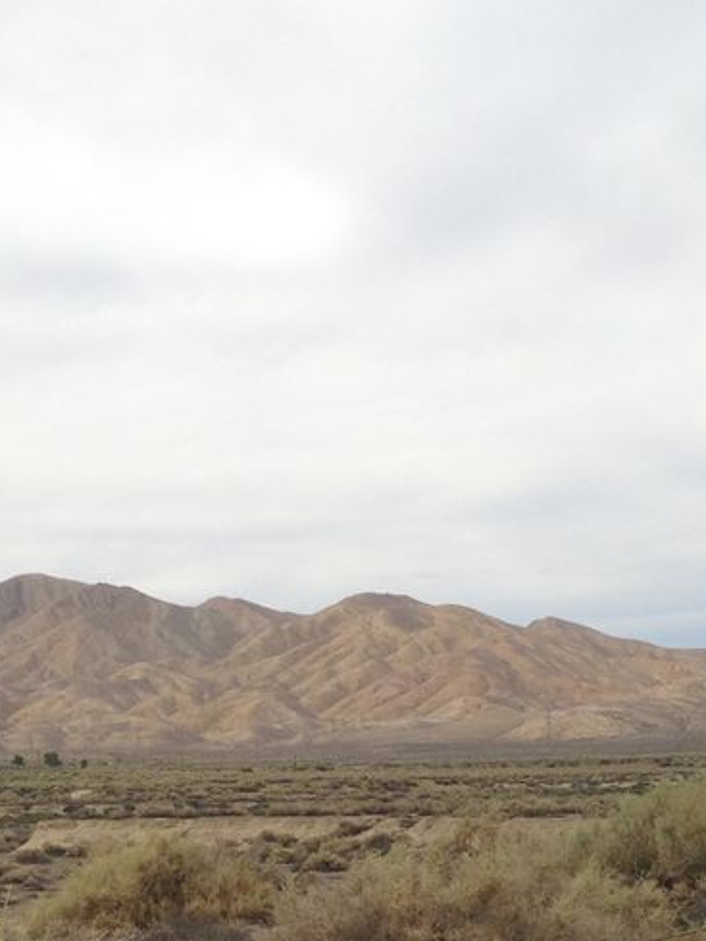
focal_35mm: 81
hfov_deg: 18.2
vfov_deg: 23.8
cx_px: 281
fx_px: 2202
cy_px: 743
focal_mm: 4.12
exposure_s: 1/2463
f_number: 2.4
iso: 50
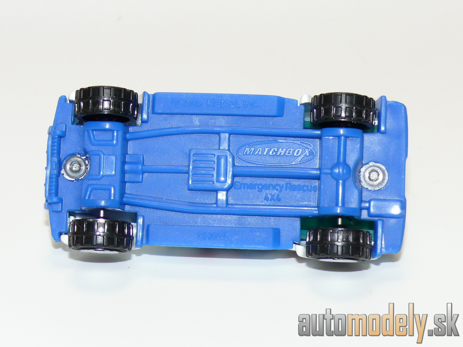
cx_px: 232
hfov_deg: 18.7
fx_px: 1404
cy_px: 174
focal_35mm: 105
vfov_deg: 14.1
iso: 100
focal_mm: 13.7
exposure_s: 1/30
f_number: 4
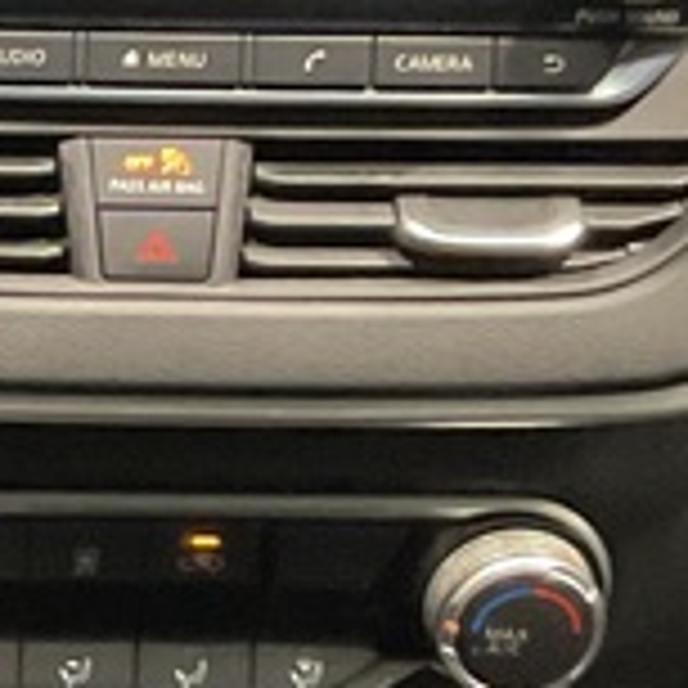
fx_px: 3620
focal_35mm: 161
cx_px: -499
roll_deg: -1.9
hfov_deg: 10.3
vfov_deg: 10.8
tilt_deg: -32.4
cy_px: 522
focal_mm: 3
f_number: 1.8
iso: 320
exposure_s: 1/30
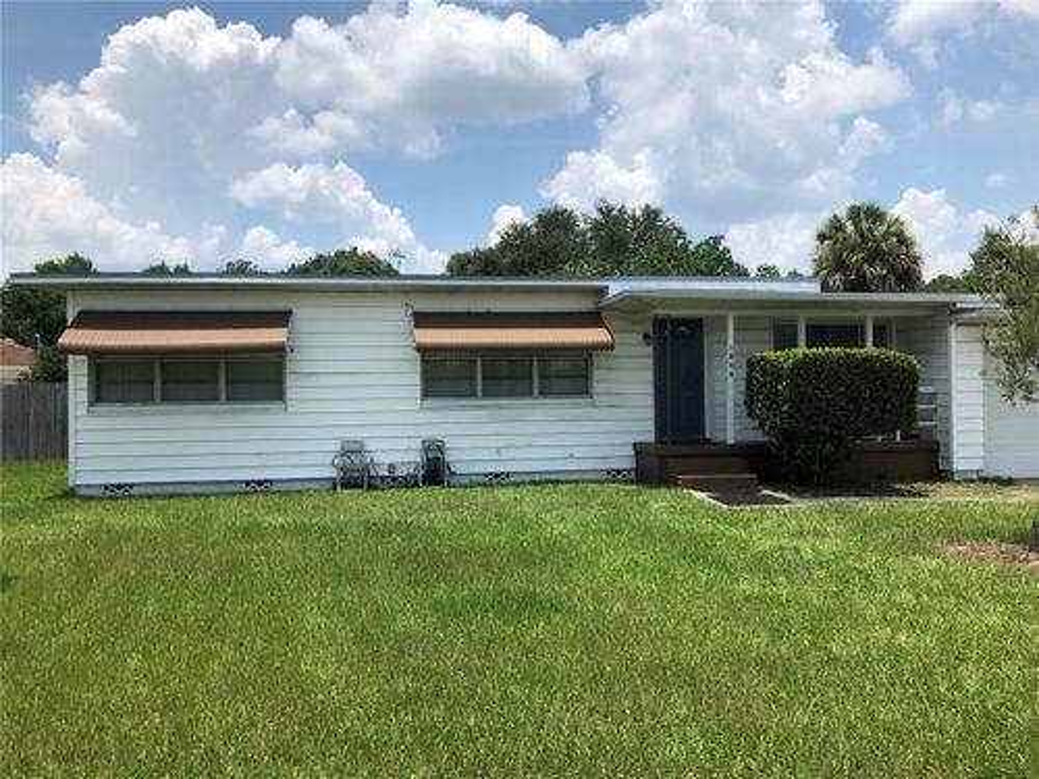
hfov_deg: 63.4
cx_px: 520
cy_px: 390
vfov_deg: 49.7
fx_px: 840
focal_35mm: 28
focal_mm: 3.99
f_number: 1.8
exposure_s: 1/2558
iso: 20
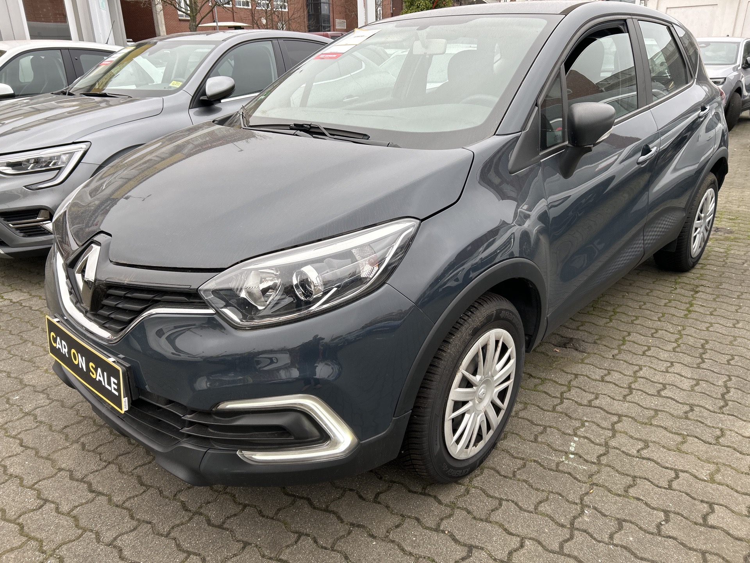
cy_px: 282
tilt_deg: -16.5
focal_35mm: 26
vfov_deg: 53.1
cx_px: 375
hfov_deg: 67.3
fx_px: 563
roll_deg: +1.3
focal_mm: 5.7
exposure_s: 1/353
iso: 50
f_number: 1.5
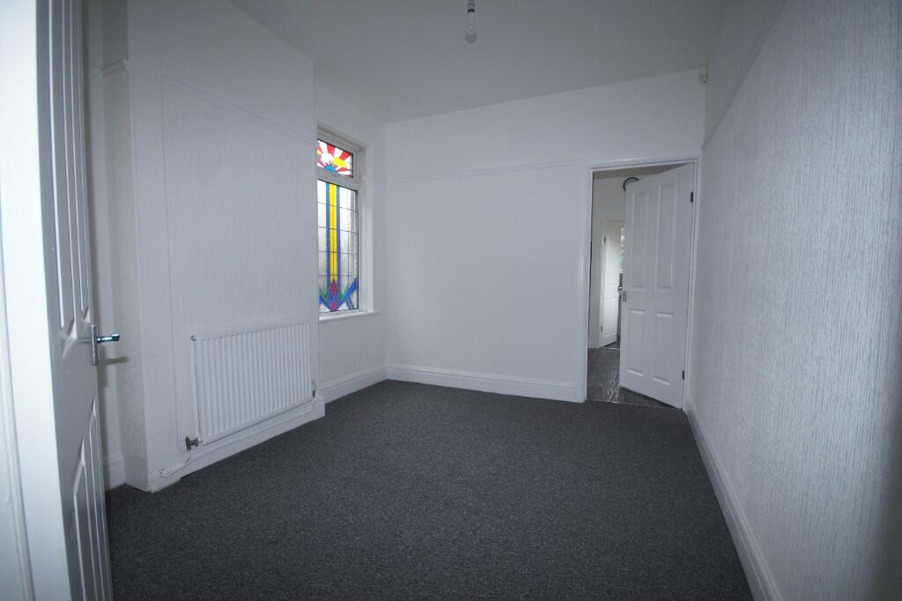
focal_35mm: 15
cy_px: 300
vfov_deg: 77.3
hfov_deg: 100.4
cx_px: 451
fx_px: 376
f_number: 4
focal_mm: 10
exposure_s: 1/60
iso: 250
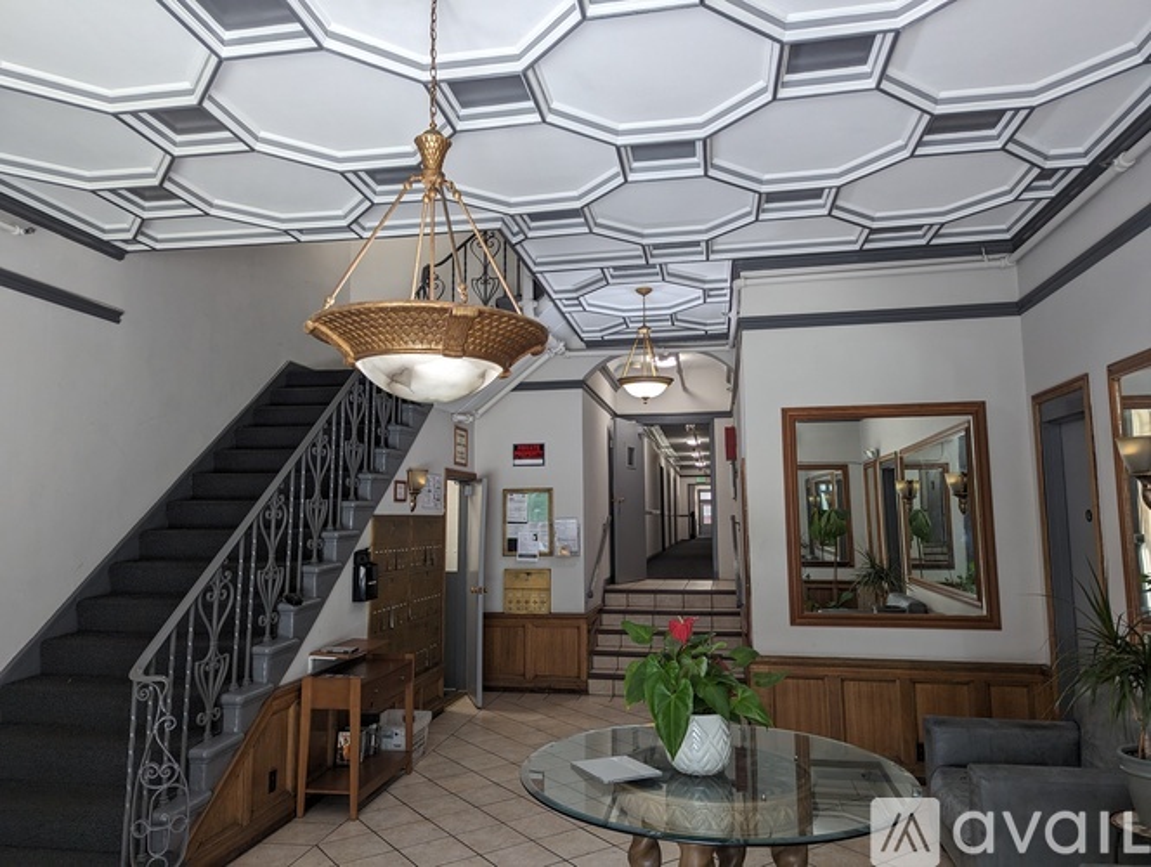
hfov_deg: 71.5
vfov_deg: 56.9
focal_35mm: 24
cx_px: 576
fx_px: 799
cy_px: 434
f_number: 1.85
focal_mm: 6.81
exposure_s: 1/60
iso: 51
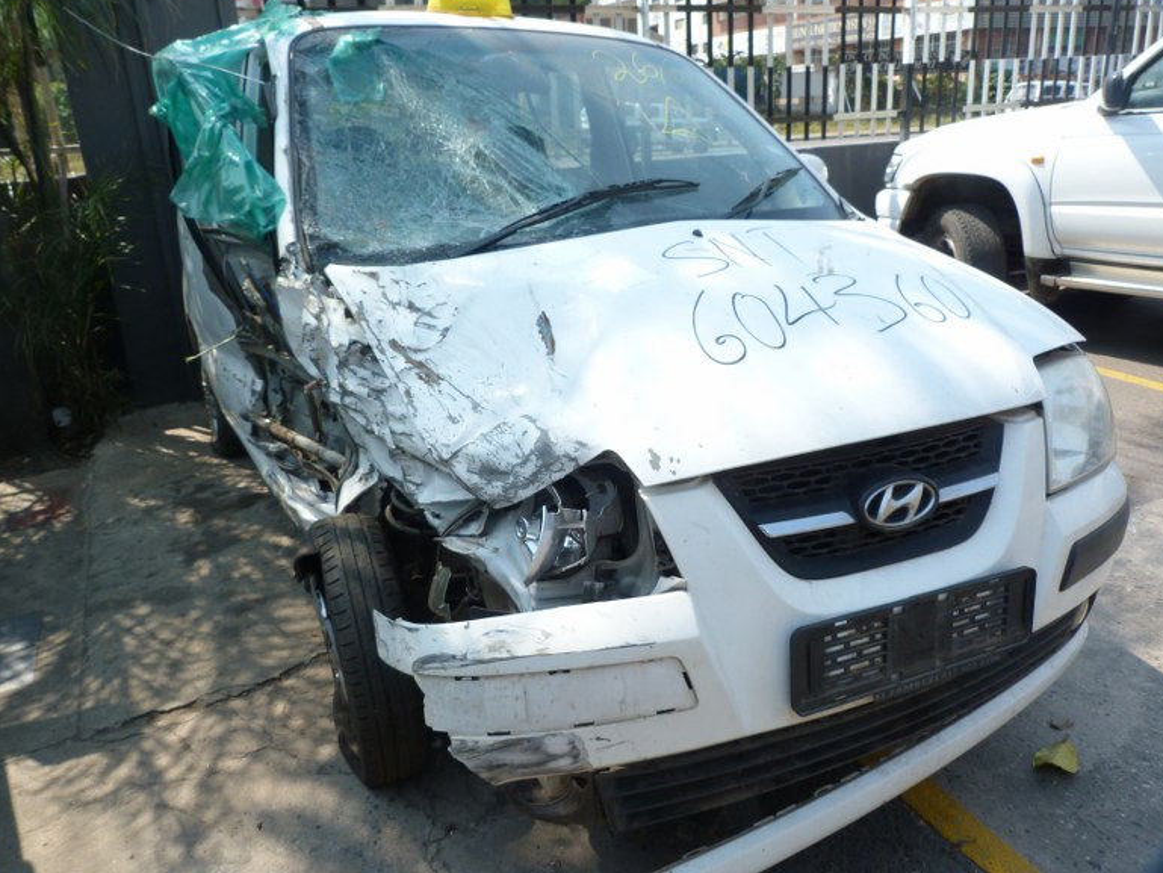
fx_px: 874
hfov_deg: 67.3
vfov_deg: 53.1
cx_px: 579
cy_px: 431
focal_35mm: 26
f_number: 4
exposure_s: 1/250
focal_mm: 4.5
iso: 80
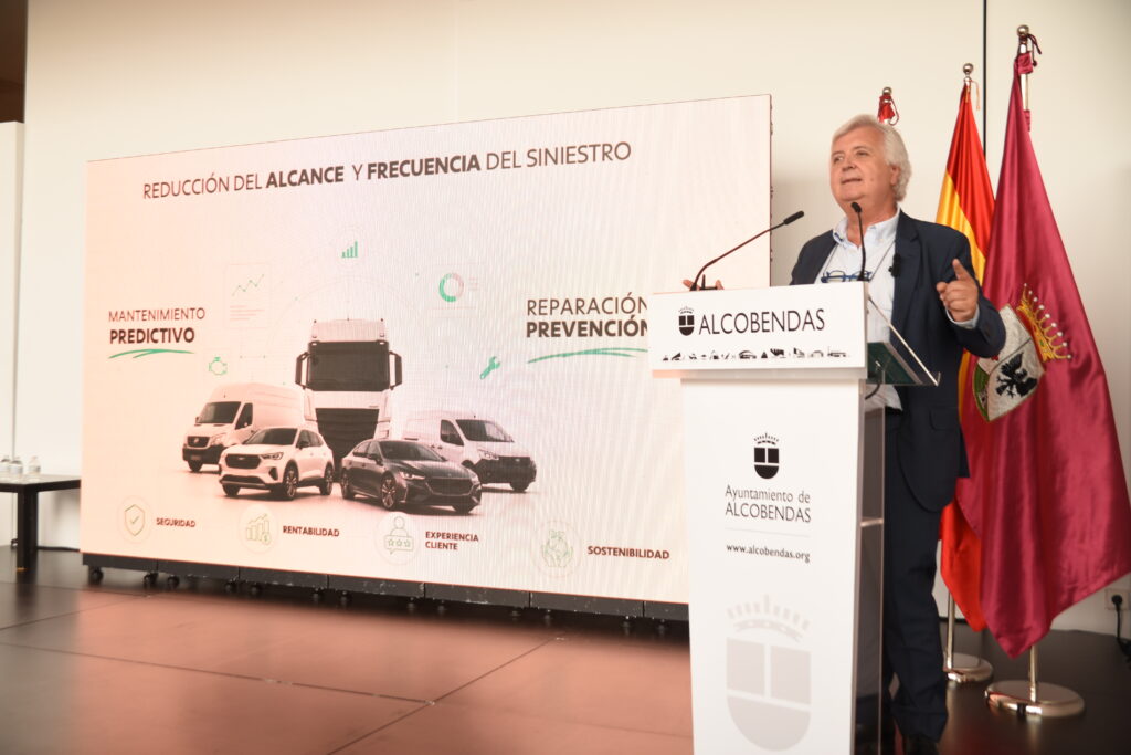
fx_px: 1131
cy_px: 378
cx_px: 566
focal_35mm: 36
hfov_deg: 53.1
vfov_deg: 36.9
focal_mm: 24
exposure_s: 1/50
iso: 100
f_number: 4
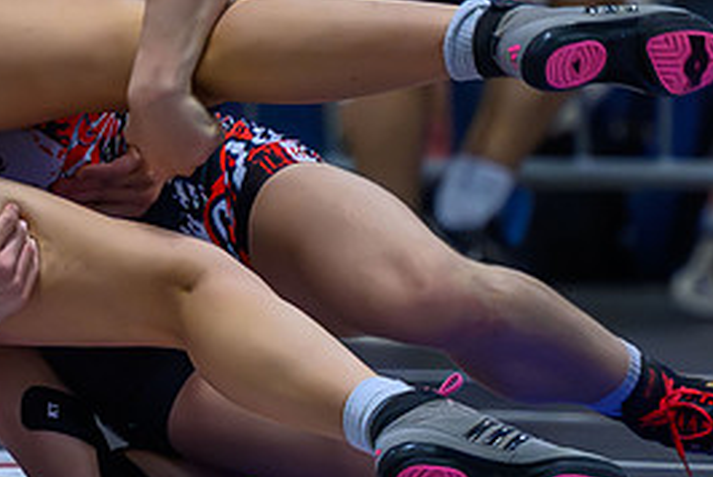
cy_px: 355
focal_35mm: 739
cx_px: 99
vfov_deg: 1.9
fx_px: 14652
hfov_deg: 2.8
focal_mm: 135
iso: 7200
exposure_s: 1/800
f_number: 2.8
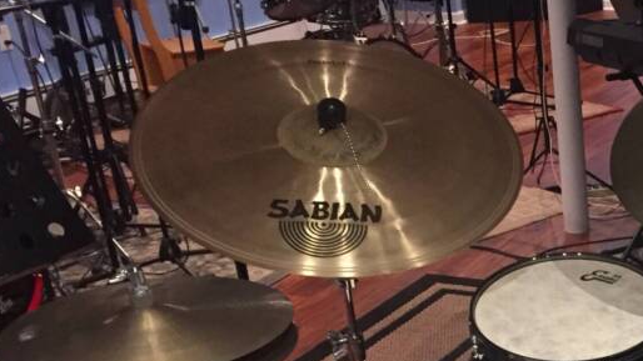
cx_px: 724
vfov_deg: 15.9
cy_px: 478
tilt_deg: -29.7
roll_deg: -0.3
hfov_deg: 26.8
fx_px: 1227
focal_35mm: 72
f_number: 2.2
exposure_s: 1/30
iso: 250
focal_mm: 4.15
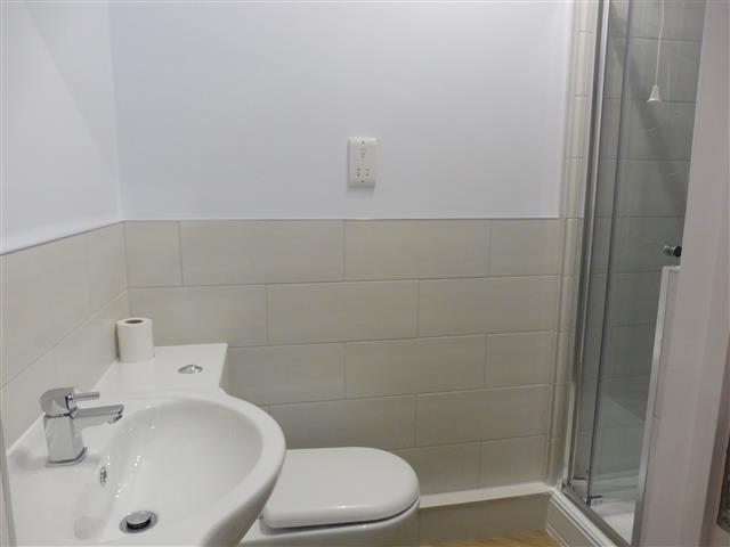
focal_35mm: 24
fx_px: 506
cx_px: 365
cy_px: 274
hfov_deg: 71.6
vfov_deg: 56.8
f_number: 3.3
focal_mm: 4.3
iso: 400
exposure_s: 1/50
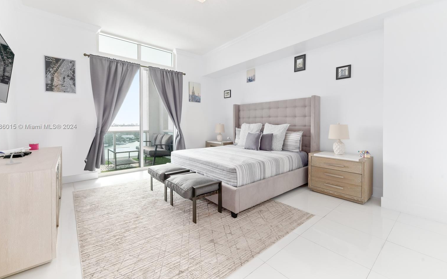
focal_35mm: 15
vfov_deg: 74.6
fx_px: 183
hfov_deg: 101.4
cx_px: 218
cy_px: 127
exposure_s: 1/6
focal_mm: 14
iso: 200
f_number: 11
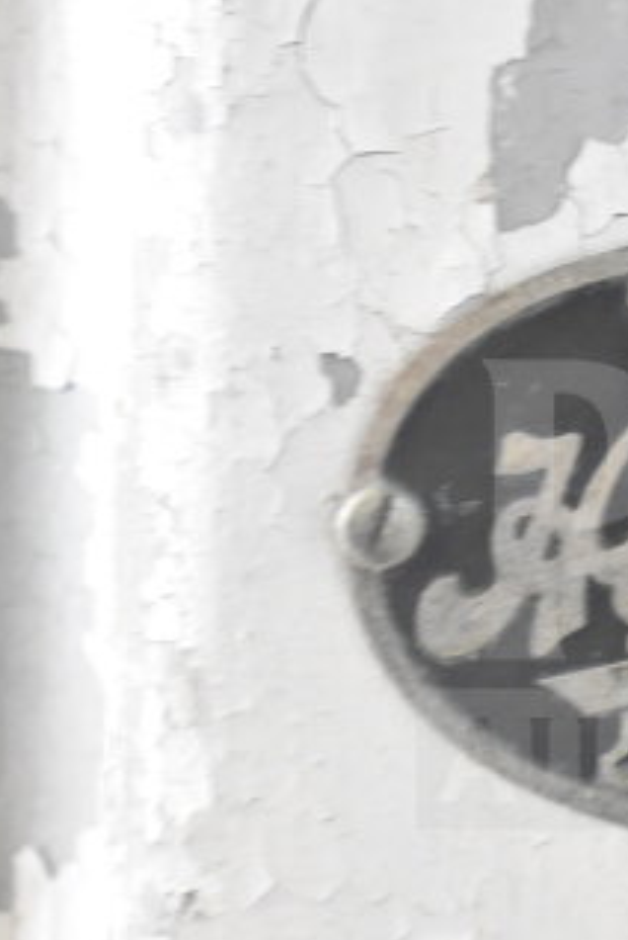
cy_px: 595
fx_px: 2636
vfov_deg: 20.2
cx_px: 746
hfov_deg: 13.2
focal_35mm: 101
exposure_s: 1/60
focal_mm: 35
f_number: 4.5
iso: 4000
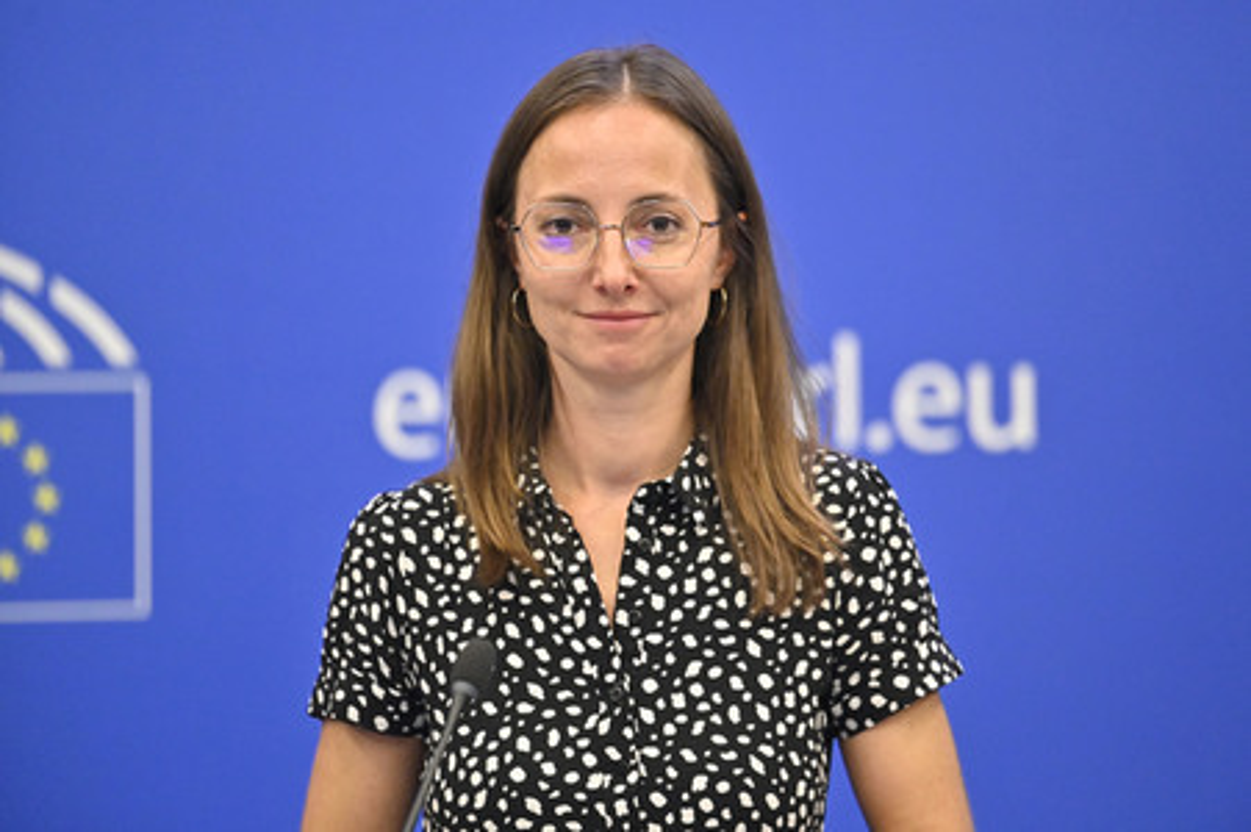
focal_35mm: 200
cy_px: 416
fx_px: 6945
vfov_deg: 6.9
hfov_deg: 10.3
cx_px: 626
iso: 5000
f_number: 2.8
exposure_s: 1/800
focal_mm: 200
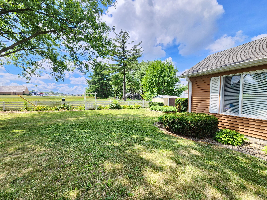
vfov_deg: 89.9
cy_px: 100
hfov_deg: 106.2
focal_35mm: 13
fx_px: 100
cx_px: 134
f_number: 2.2
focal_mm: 2.2
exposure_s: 1/355
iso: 50
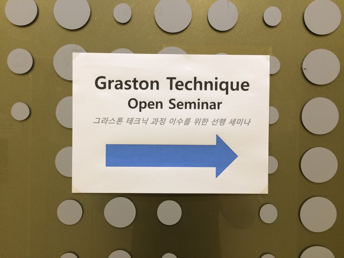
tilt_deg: -0.5
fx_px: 288
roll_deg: -0.6
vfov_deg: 48.2
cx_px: 172
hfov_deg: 61.7
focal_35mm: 29
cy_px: 129
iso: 100
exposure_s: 1/30
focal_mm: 4.15
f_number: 2.2
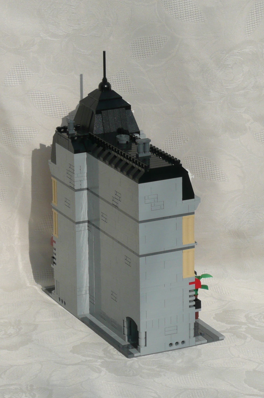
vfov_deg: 12.3
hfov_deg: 8.2
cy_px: 199
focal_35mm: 167
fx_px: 1842
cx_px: 132
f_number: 11
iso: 100
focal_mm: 18.4
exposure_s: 1/400
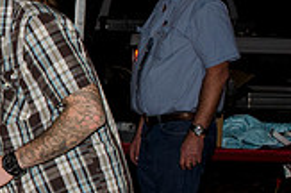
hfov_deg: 12.1
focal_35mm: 160
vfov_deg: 8.5
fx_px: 1291
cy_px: 70
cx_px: -177
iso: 1000
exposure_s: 1/250
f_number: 8
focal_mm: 30
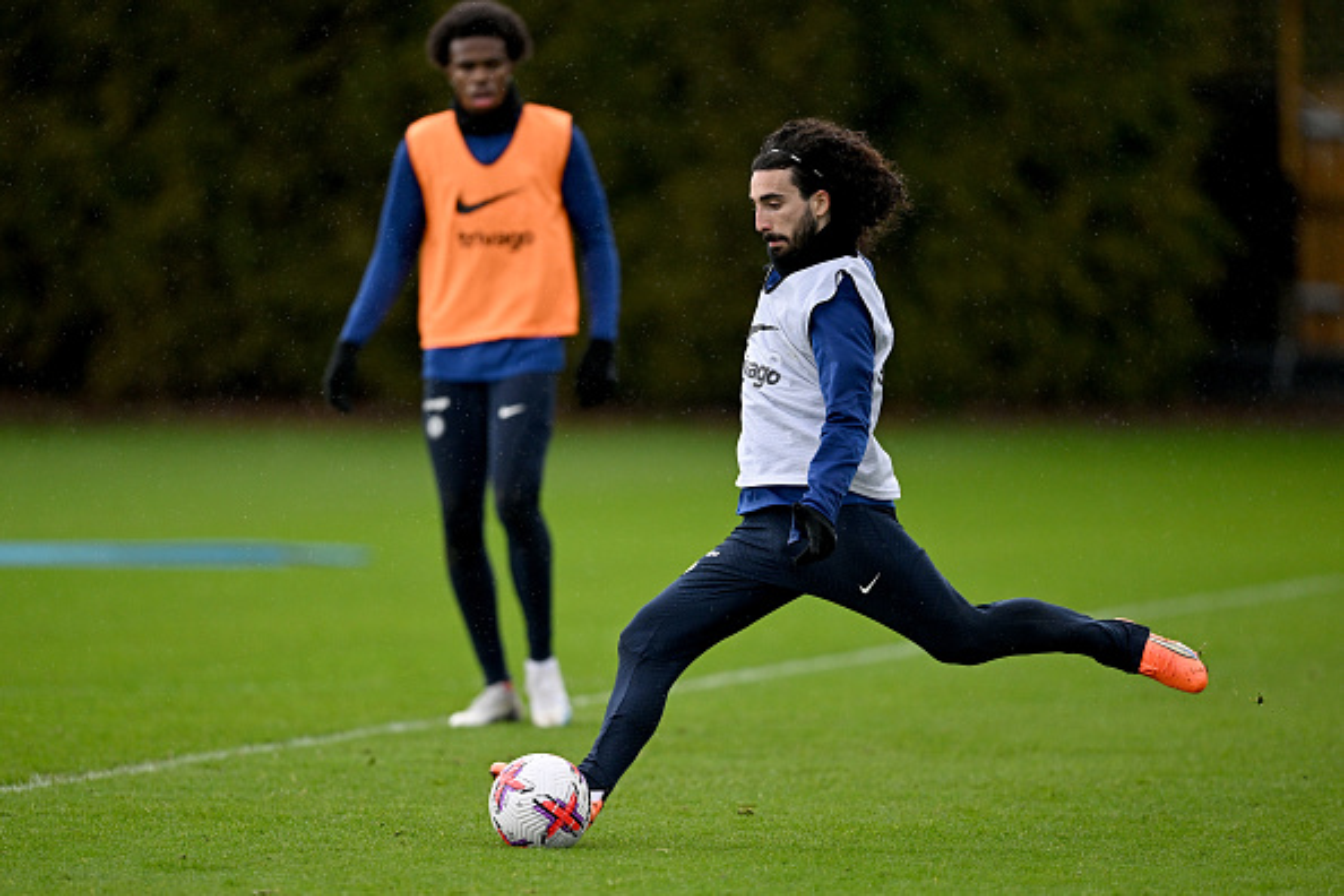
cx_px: 672
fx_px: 14932
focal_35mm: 400
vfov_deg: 3.4
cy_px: 448
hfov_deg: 5.2
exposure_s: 1/3200
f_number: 2.8
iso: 1250
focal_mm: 400
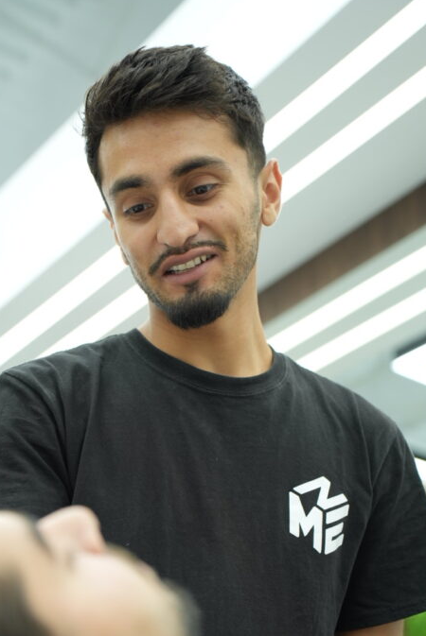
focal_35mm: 73
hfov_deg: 18.7
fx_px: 1293
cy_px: 464
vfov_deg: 27.4
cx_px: 151
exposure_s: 1/200
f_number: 2.8
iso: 200
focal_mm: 48
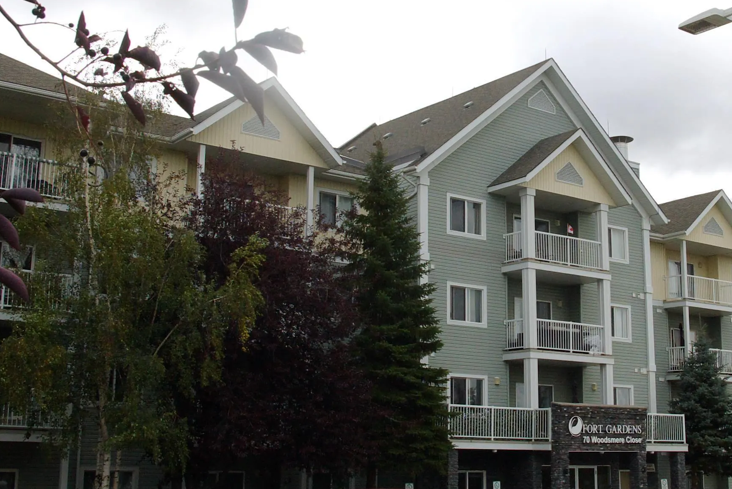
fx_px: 1116
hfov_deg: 35.9
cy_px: 190
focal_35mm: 55
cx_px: 491
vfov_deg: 24.6
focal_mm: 21
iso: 800
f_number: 13
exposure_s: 1/500
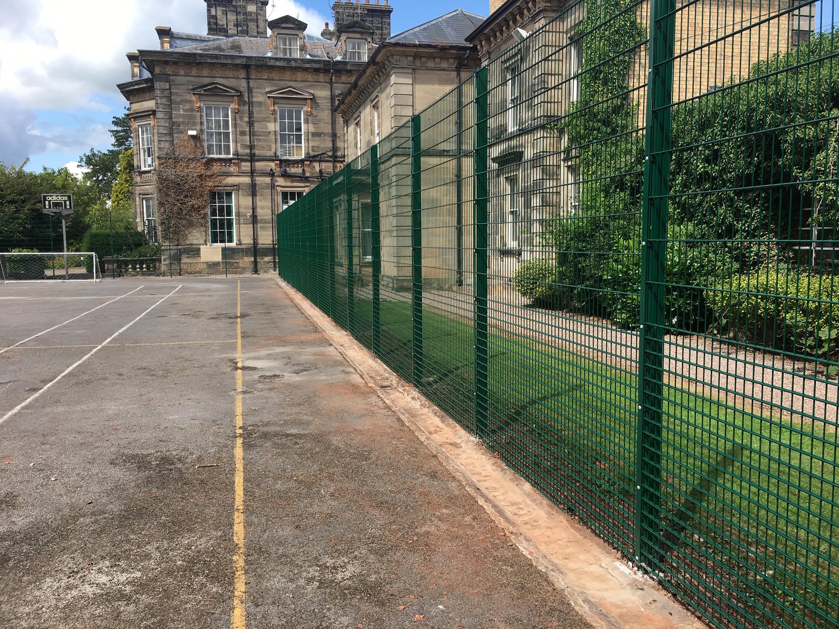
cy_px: 314
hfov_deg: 61.7
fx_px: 703
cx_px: 420
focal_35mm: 29
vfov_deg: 48.2
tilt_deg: -5.5
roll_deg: +0.5
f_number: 2.2
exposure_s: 1/884
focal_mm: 4.15
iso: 25
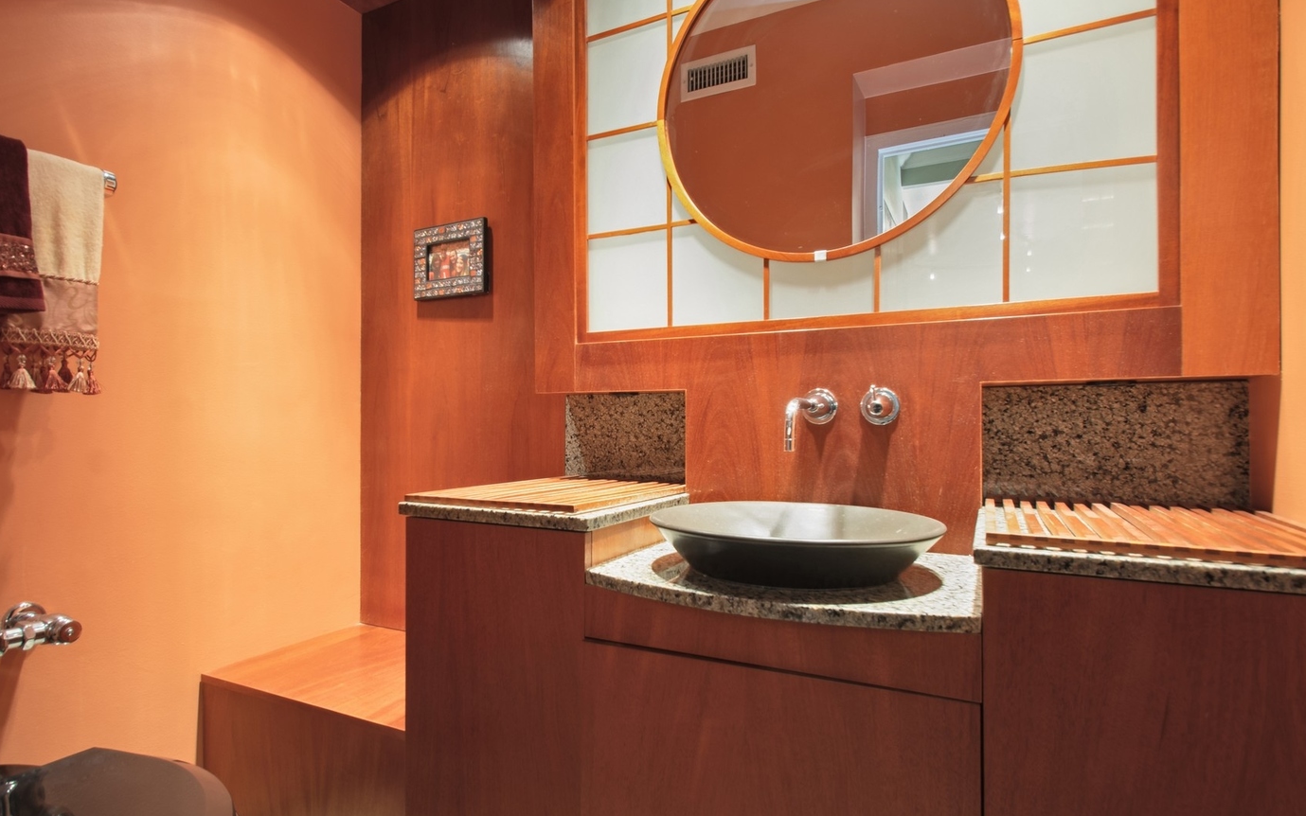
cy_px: 458
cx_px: 591
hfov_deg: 90.8
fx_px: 641
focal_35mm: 18
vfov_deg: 64.8
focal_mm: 10
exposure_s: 3
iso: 100
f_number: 11
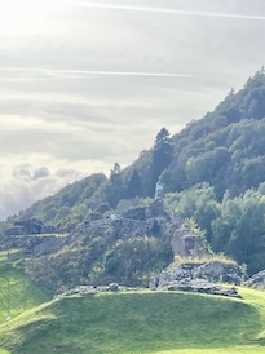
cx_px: 22
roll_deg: -0.2
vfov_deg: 22.2
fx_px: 777
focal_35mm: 76
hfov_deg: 19.0
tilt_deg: -14.7
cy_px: 495
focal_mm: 4.2
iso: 32
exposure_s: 1/2398
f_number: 1.6
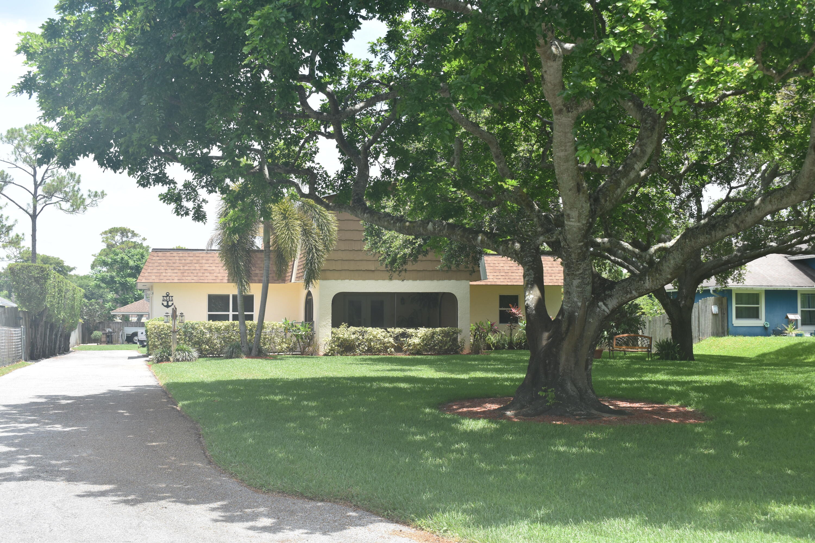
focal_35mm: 48
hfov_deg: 41.1
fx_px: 1087
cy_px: 272
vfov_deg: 28.1
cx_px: 408
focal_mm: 32
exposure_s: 1/250
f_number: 8
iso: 160
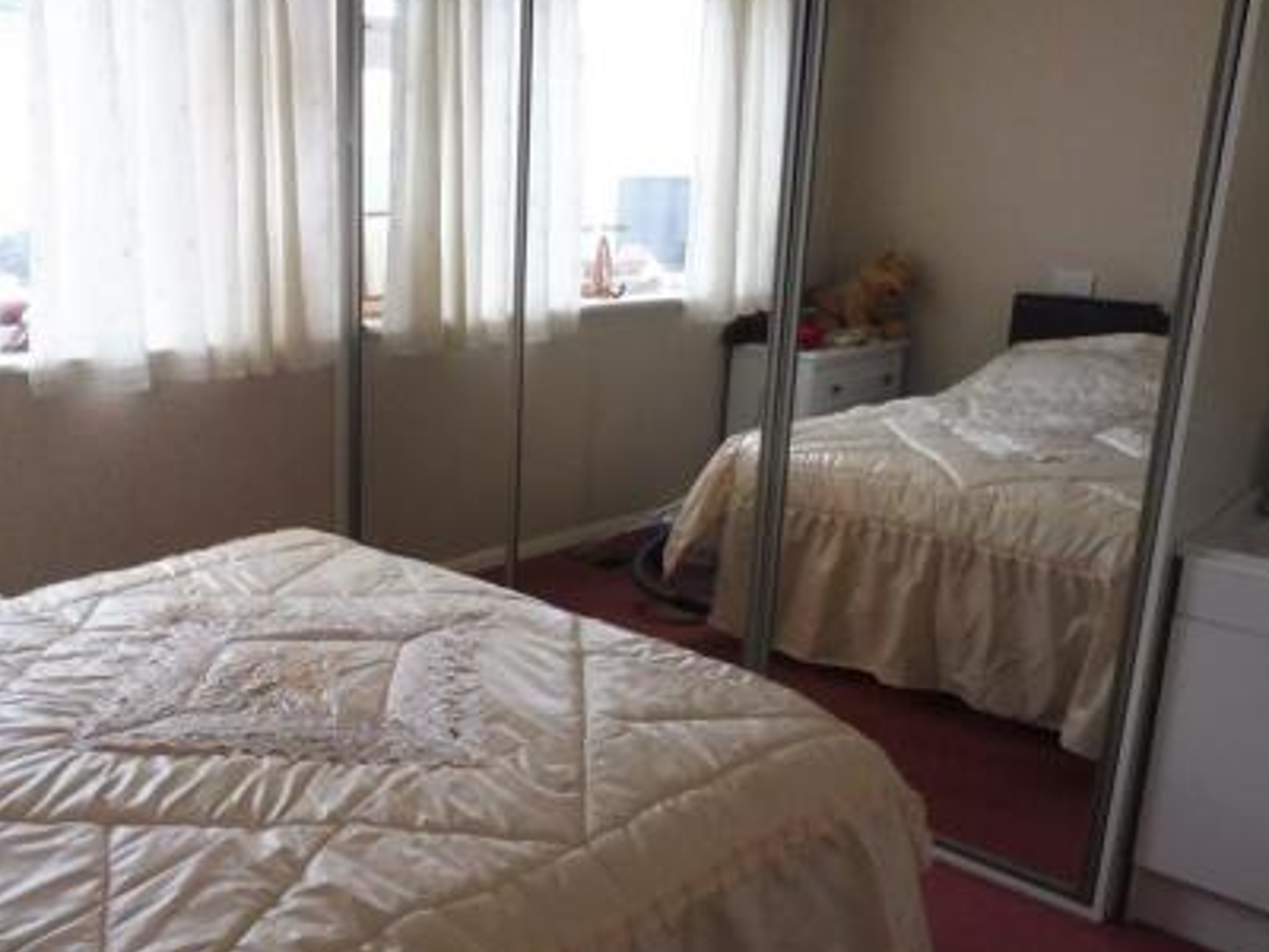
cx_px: 389
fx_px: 1283
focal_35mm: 35
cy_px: 519
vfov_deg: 40.7
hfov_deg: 51.3
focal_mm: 4.3
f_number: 3.3
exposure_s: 1/60
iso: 400
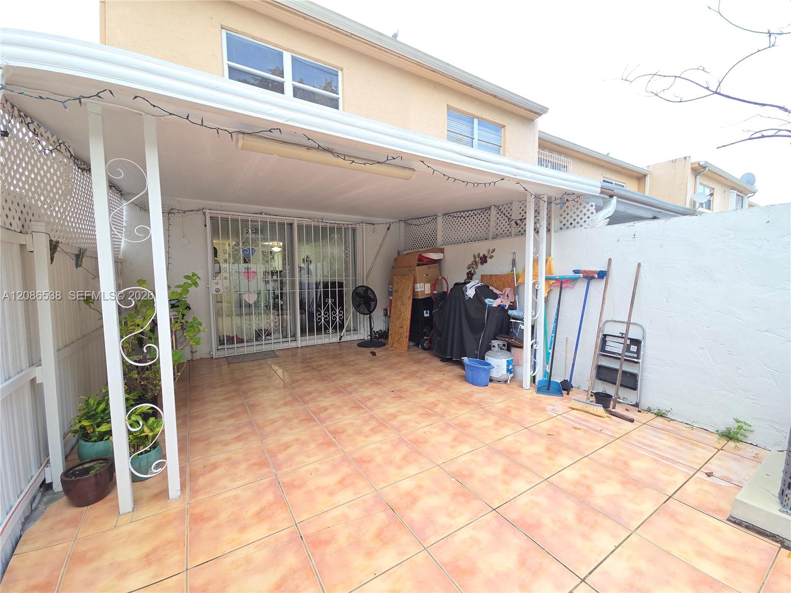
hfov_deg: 106.2
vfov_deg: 89.9
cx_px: 396
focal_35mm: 13
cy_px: 296
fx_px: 297
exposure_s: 1/120
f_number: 2.2
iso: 100
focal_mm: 2.2
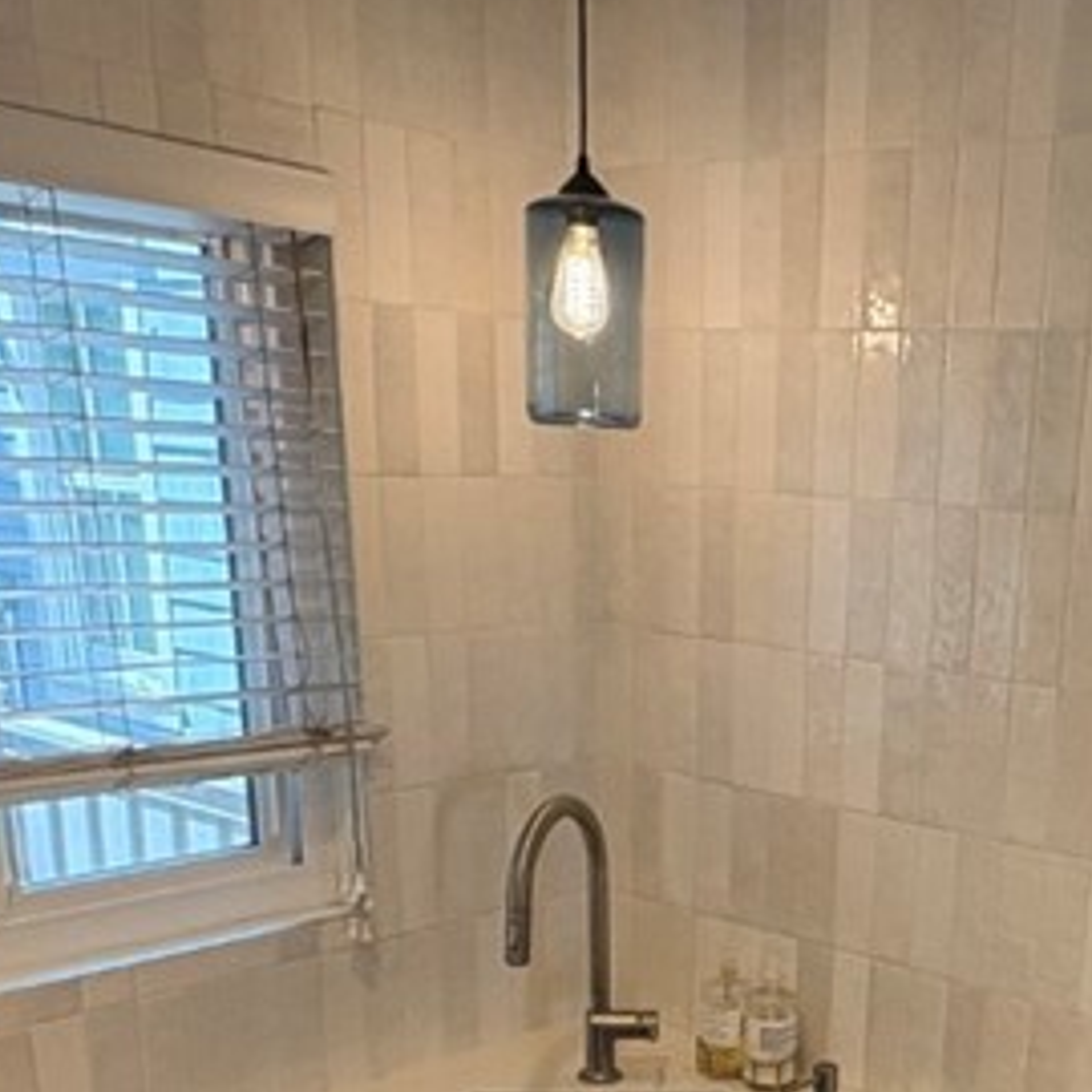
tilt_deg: -19.9
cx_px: 845
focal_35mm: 47
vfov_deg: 33.6
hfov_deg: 35.1
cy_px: 1035
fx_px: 1677
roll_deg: -1.6
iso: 125
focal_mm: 2.22
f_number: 2.2
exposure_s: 1/120
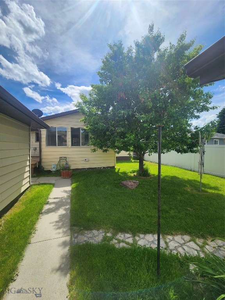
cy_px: 150
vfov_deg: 106.2
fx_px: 113
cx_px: 112
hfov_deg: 89.9
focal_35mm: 13
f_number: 2.2
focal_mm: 2.2
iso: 50
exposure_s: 1/2327
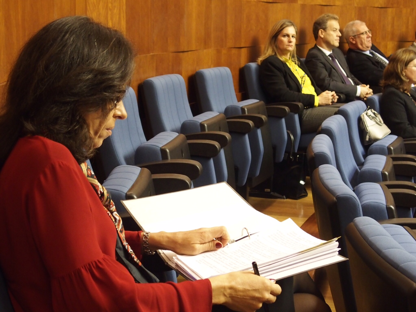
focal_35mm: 62
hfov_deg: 31.2
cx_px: 208
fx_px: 745
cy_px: 156
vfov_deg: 23.7
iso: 800
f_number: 2.8
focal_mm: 13.2
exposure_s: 1/30
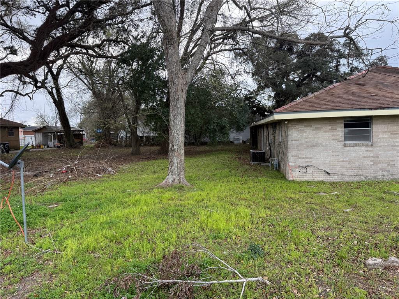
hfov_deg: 71.6
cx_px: 200
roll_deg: -1.3
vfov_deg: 56.8
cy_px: 150
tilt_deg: -2.5
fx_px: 277
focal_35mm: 24
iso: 100
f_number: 1.78
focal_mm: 6.76
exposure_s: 1/649
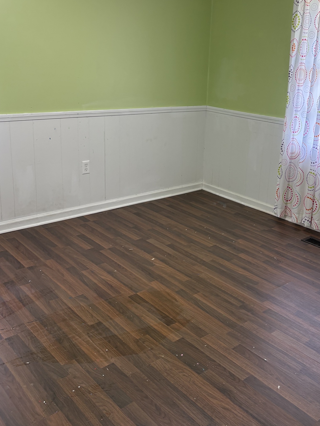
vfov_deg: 51.1
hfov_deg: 39.3
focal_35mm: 36
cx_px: 206
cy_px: 177
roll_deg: -2.4
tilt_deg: -16.2
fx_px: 444
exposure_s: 1/122
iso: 80
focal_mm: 5.96
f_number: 1.6
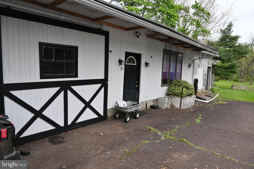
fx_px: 169
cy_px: 84
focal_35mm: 24
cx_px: 127
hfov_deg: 73.7
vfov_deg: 53.1
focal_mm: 16
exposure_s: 1/250
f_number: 5.6
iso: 200
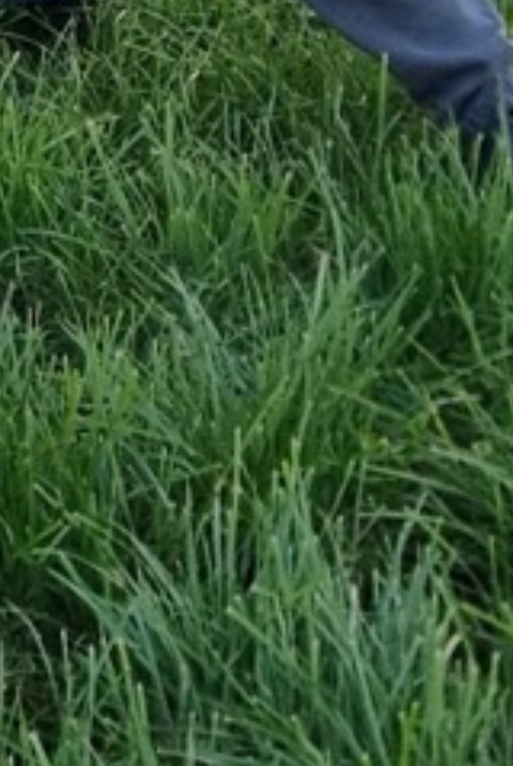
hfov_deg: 9.4
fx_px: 3112
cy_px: -740
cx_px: 180
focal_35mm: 146
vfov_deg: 12.5
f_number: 1.8
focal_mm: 6.7
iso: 50
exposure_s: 1/100
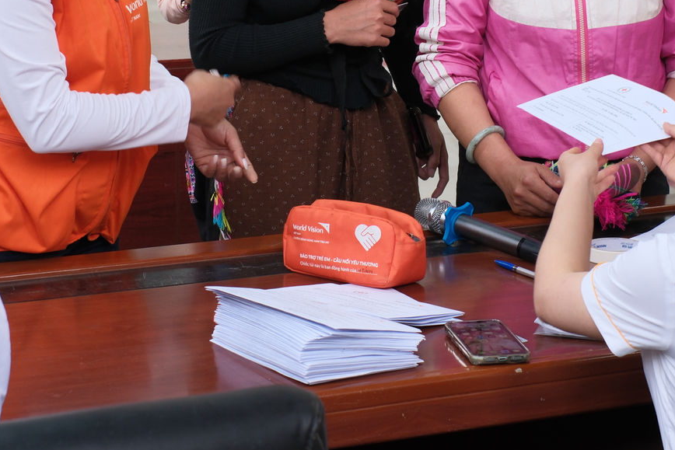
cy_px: 41
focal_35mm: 125
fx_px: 2344
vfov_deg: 10.9
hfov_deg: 16.4
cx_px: 321
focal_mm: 35
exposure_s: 1/80
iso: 500
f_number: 4.5
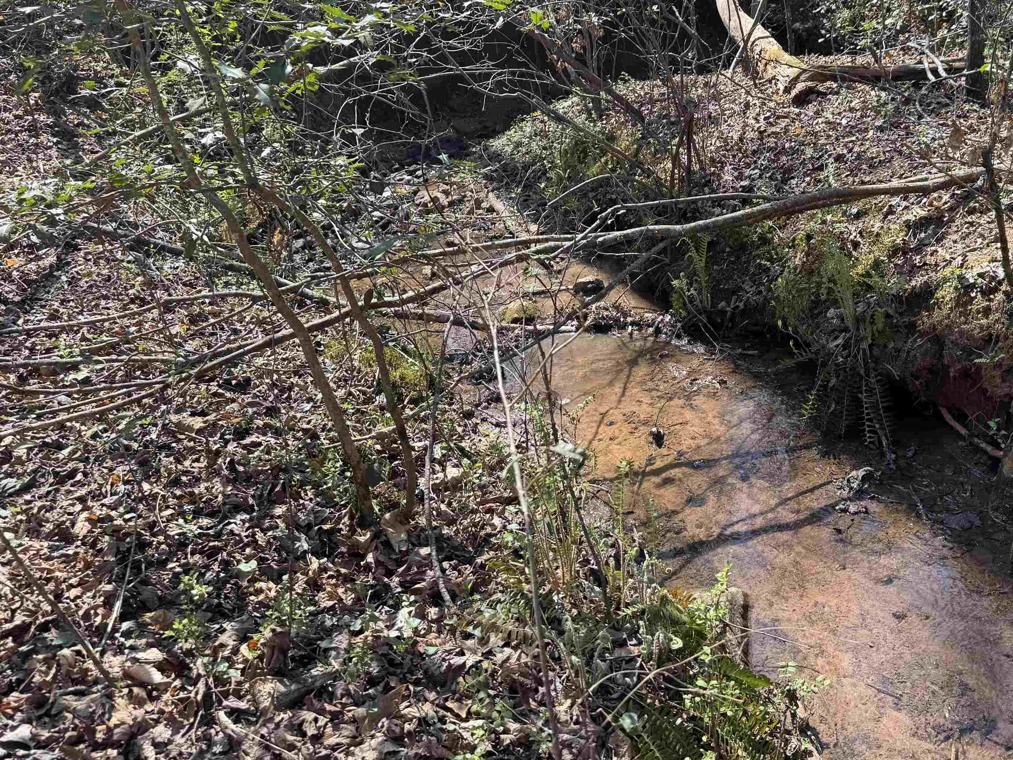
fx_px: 936
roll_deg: +6.0
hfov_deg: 55.8
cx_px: 661
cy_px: 287
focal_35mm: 32
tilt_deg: -22.9
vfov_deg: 43.8
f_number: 1.78
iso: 80
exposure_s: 1/822
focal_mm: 6.76
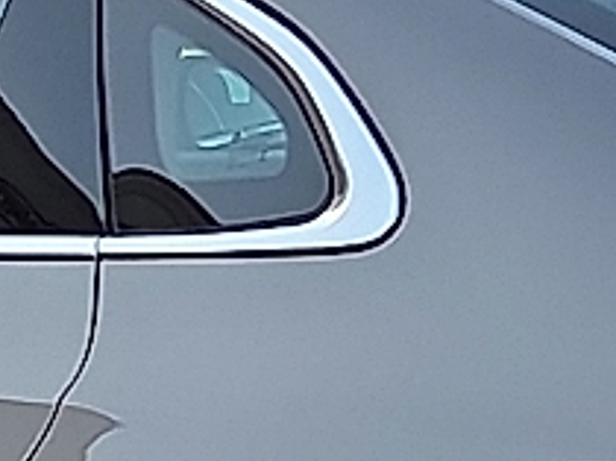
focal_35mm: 267
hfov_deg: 7.4
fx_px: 4746
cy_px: 637
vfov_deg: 5.5
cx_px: 393
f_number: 1.8
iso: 25
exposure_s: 1/1000
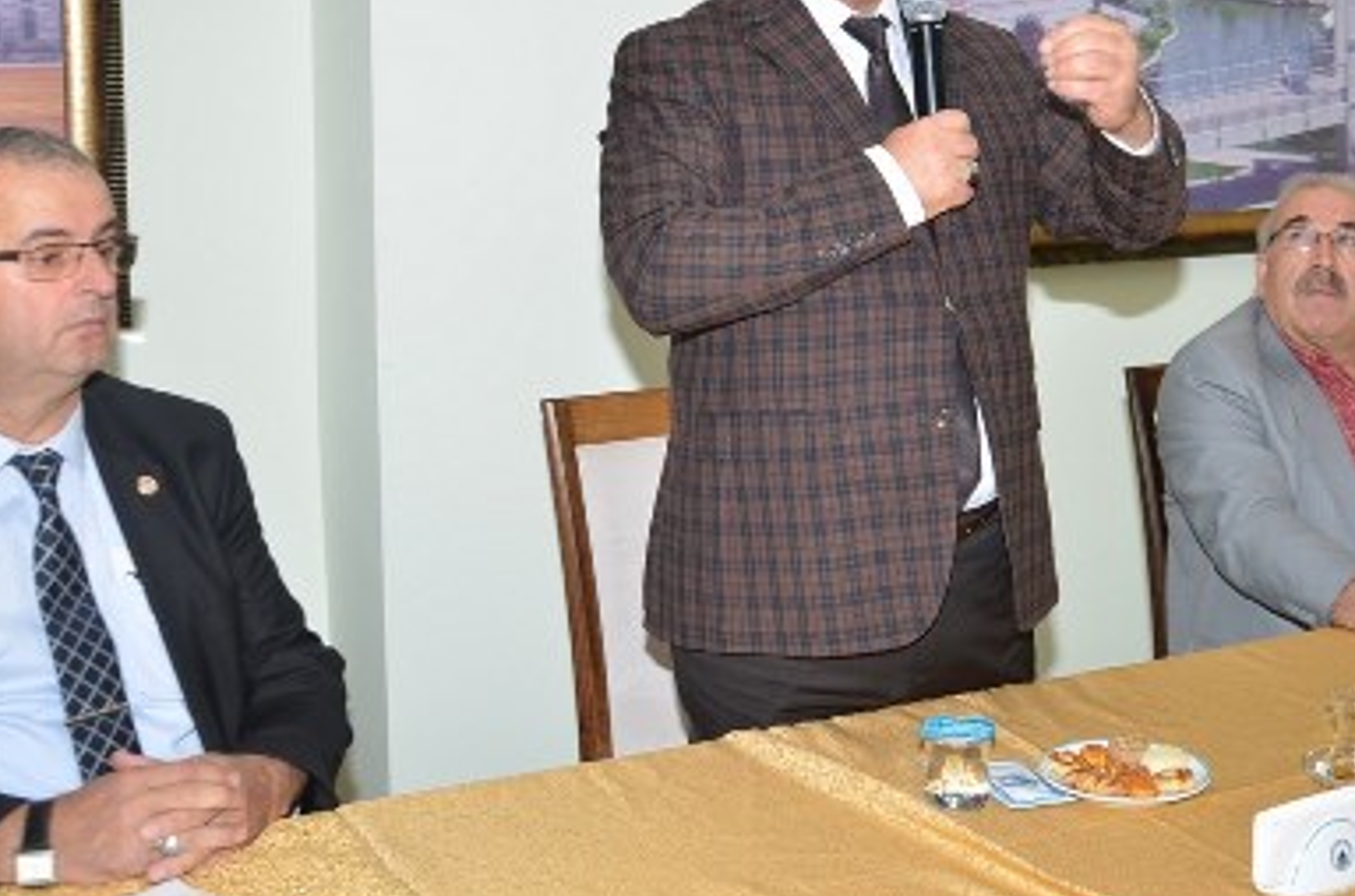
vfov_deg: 24.2
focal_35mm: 55
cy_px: 222
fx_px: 2065
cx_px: 769
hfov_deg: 36.3
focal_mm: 22
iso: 200
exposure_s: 1/60
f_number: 5
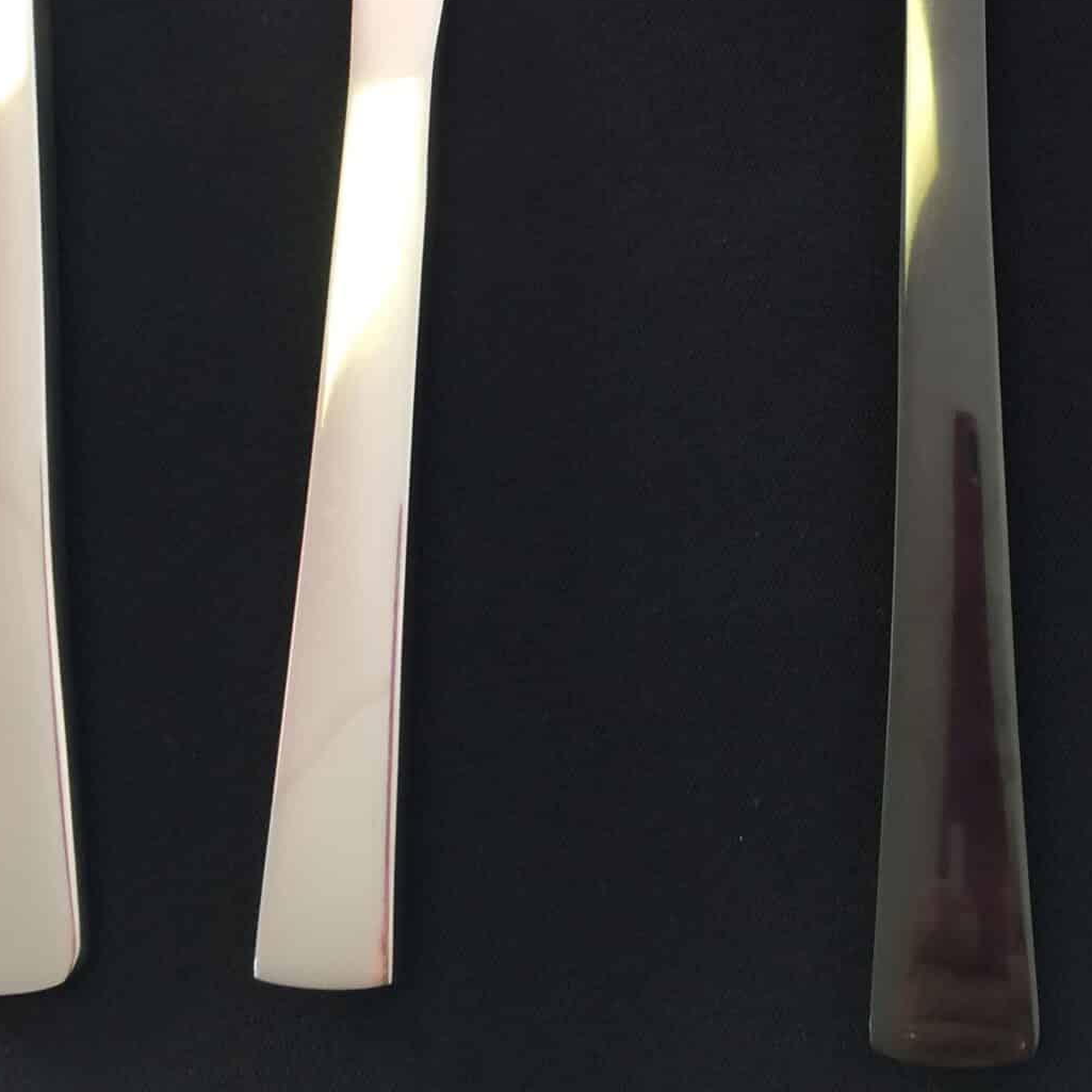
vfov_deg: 24.2
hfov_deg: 26.7
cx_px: 738
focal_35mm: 64
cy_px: -246
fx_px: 2284
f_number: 2.2
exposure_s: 1/30
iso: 40
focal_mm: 4.15
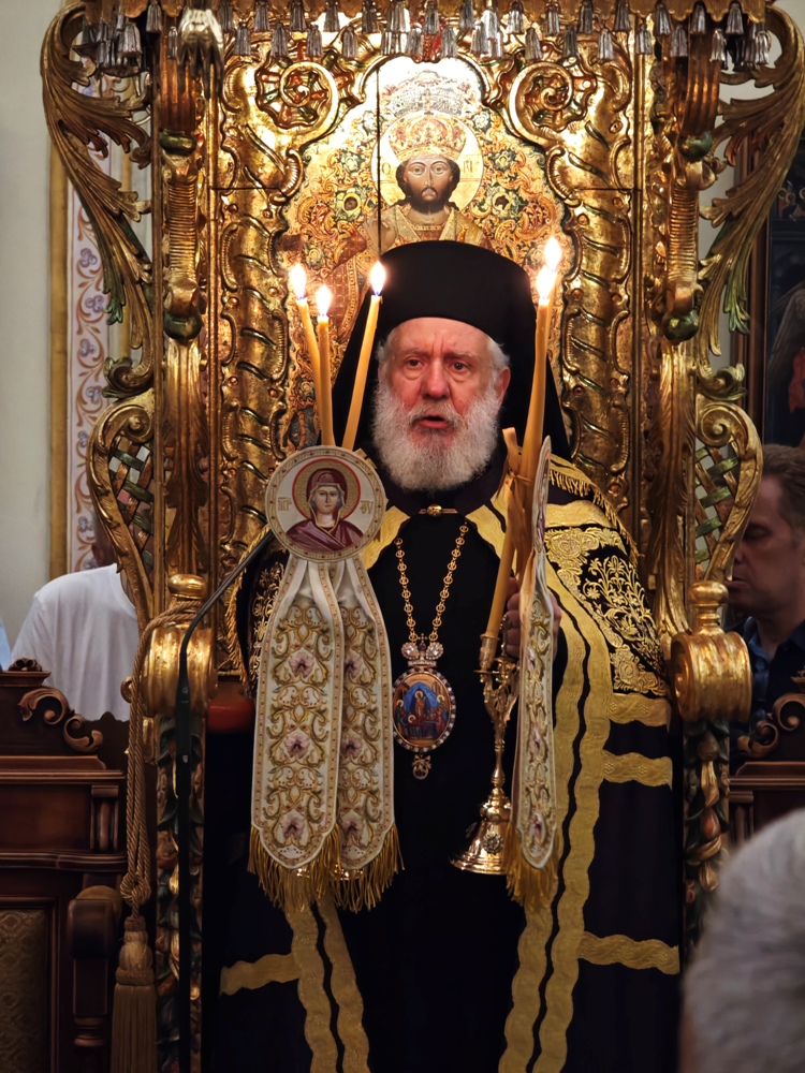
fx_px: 3721
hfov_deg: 12.3
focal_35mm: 120
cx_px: 402
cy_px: 536
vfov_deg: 16.4
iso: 1000
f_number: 2.5
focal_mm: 19.4
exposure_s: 1/33.3
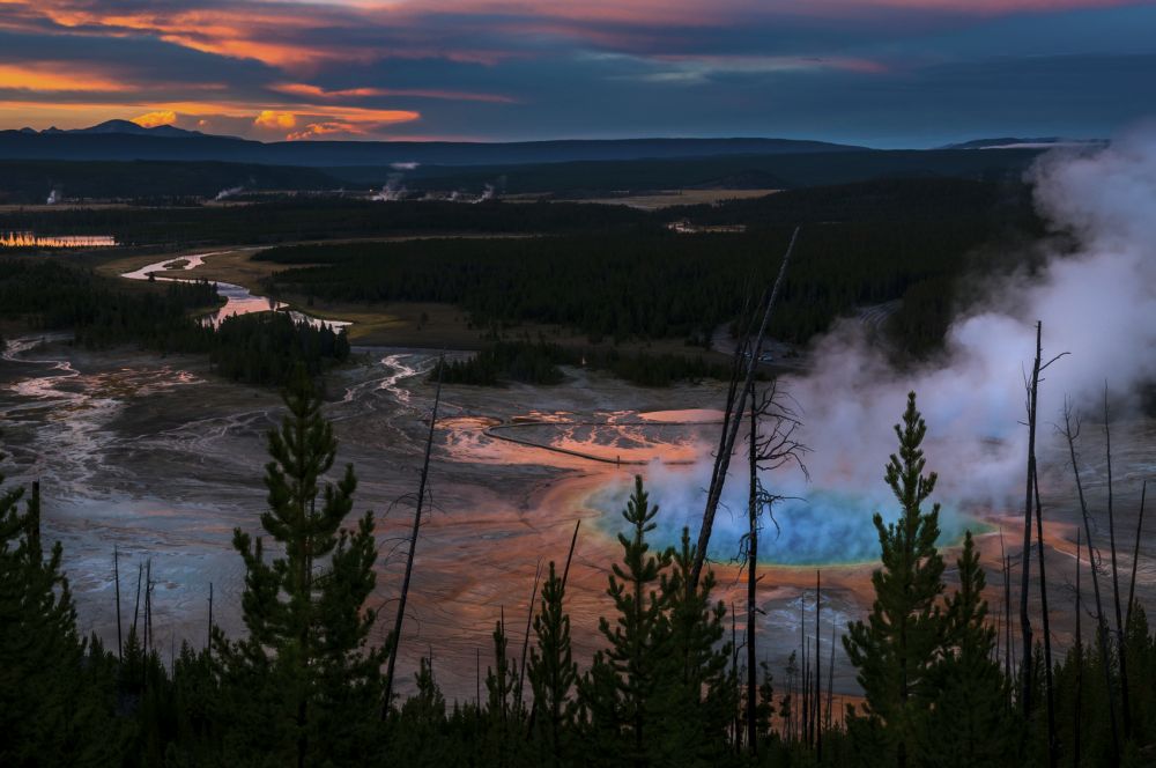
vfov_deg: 28.0
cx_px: 578
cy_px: 384
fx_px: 1539
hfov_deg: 41.2
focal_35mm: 48
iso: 100
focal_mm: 32
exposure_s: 1/5
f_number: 10
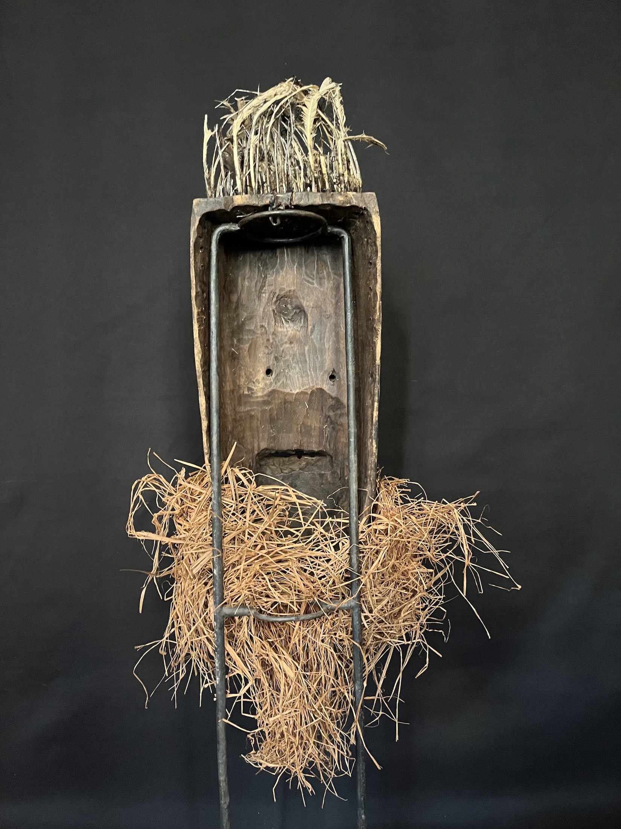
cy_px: 414
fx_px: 622
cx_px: 310
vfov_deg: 67.3
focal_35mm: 26
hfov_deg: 53.1
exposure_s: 1/32
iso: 640
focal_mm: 5.1
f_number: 1.6
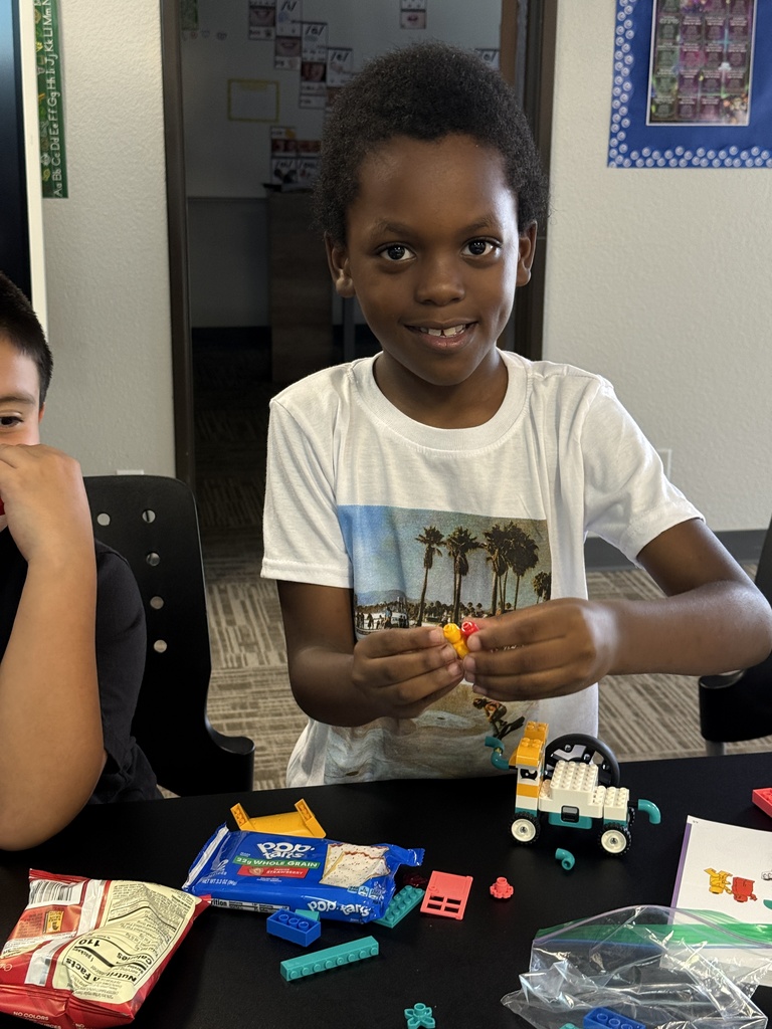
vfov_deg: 39.7
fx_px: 1427
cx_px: 386
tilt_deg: -14.7
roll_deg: -0.4
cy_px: 514
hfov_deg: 30.3
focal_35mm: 48
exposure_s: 1/40
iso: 250
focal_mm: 6.76
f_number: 1.78
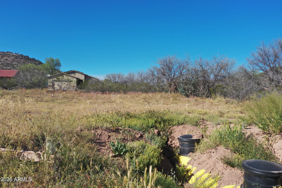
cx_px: 141
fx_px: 219
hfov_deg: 65.5
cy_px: 94
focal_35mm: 28
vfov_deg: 46.4
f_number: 5
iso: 100
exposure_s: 1/500
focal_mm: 10.26
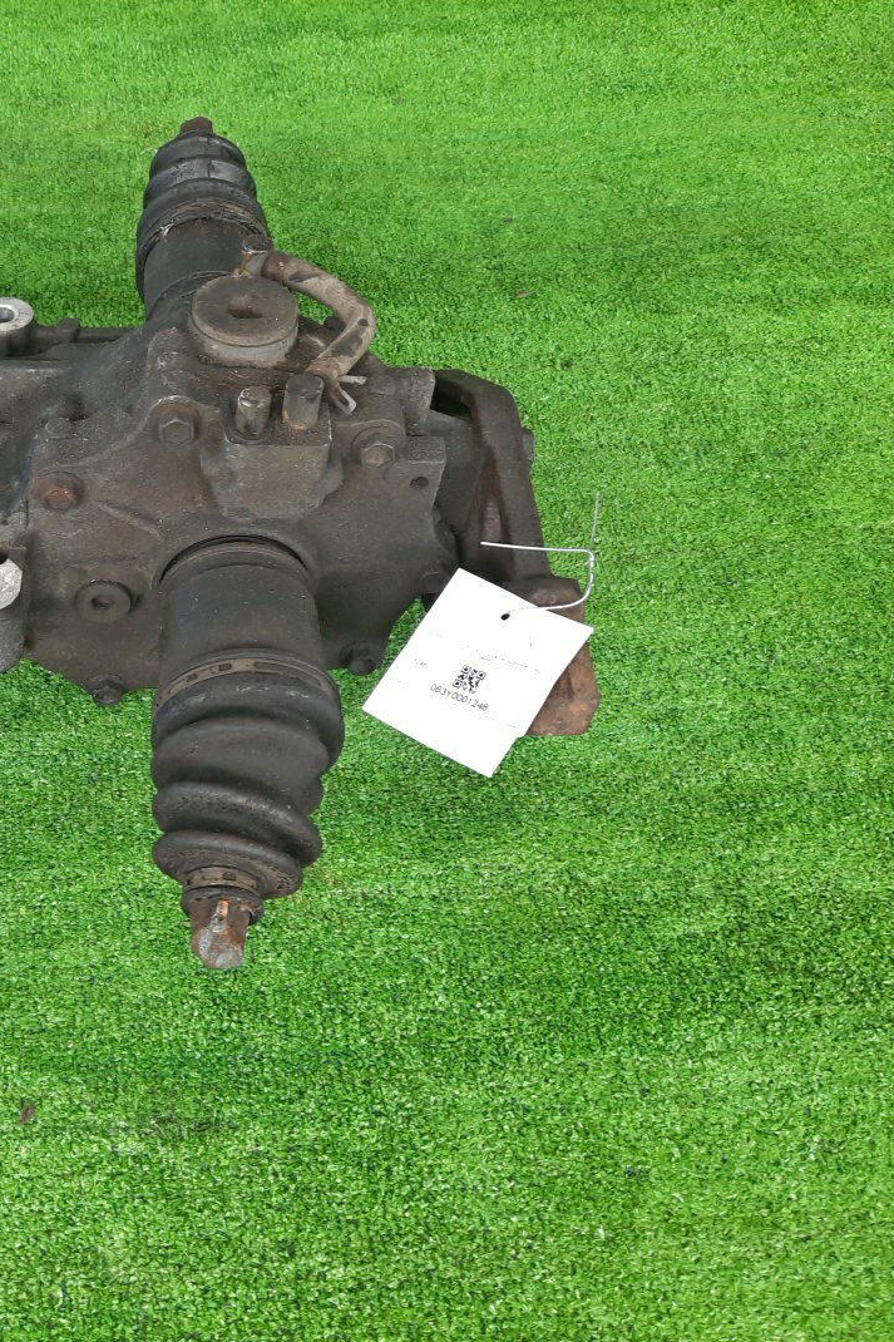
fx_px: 1304
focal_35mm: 35
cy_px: 675
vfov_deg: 54.4
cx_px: 78
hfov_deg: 35.5
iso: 157
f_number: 2
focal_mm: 4.6
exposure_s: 1/50
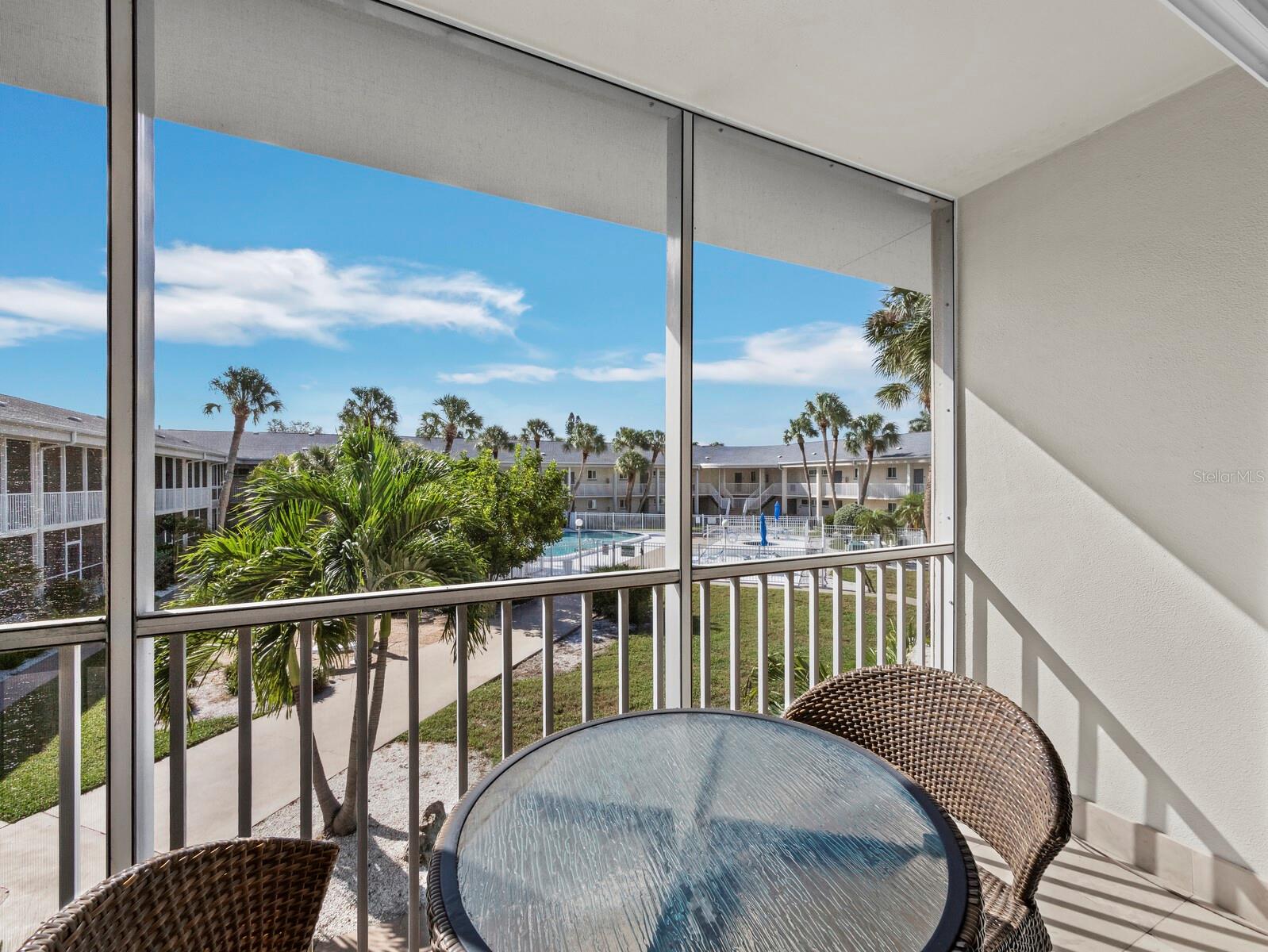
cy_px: 476
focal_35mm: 14
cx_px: 634
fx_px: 513
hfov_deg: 102.0
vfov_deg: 85.7
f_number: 9
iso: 400
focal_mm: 7
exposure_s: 1/200
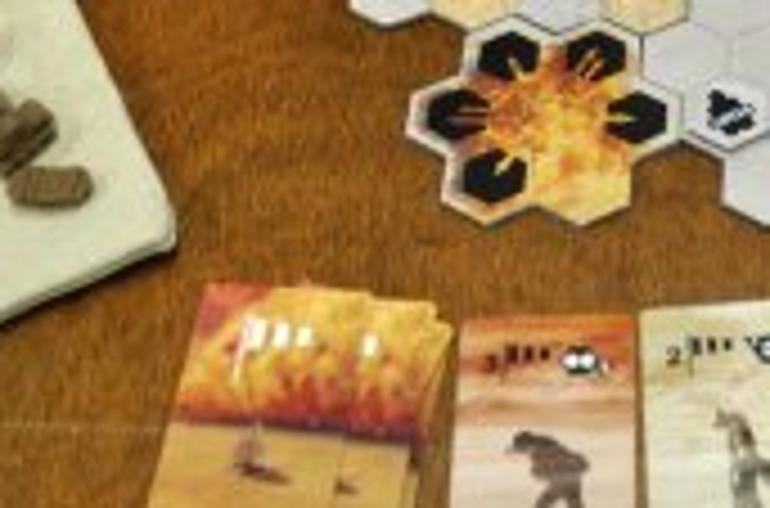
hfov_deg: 20.0
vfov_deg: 13.3
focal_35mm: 99
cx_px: 775
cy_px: -139
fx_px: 2112
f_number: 4
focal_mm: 22
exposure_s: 1/60
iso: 720
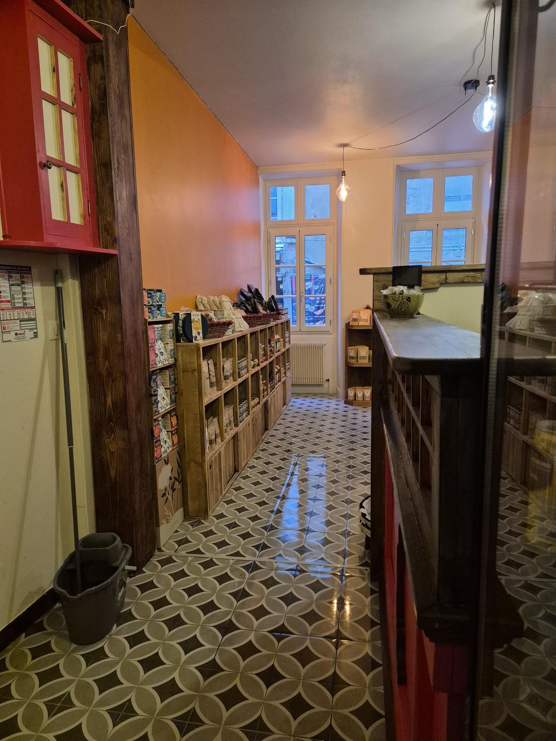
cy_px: 370
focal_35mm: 23
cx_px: 278
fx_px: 493
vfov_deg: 73.9
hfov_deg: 58.9
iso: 1250
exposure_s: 1/100
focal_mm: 5.4
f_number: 1.8
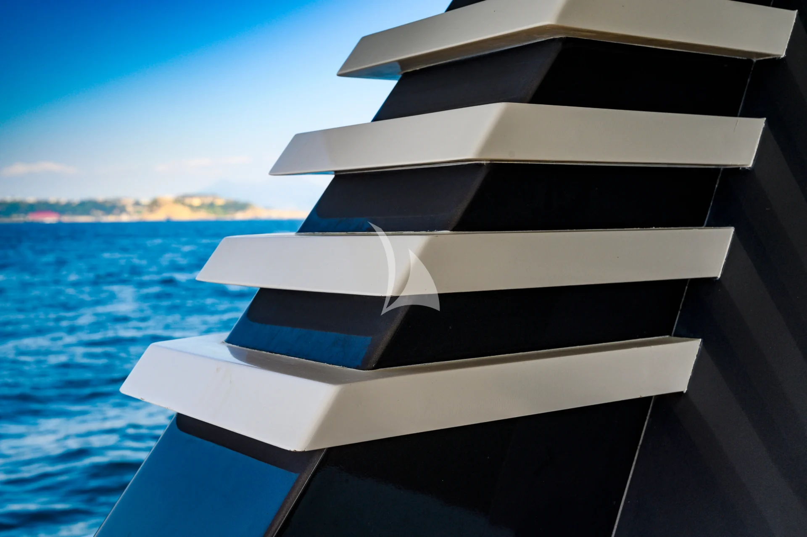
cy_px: 268
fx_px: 963
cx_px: 404
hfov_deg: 45.5
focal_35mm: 43
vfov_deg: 31.1
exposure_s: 1/400
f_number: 9
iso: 400
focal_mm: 43
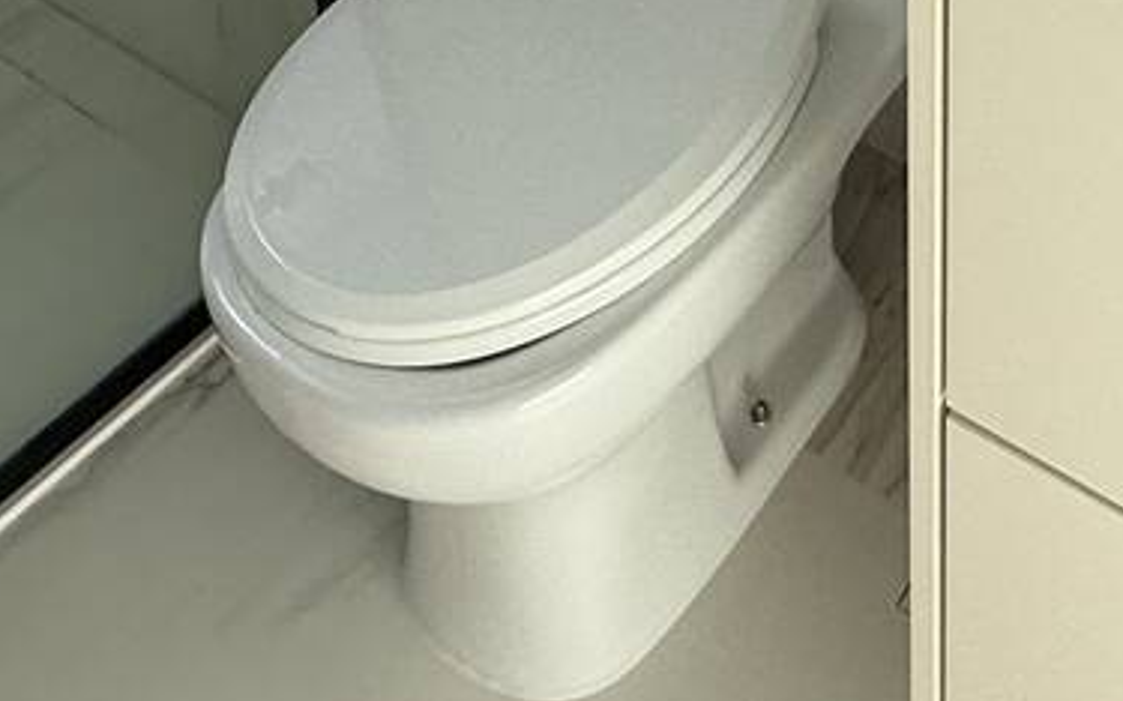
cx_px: 1099
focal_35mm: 57
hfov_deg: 33.0
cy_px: -800
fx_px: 1744
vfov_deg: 16.1
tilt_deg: -18.5
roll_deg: -2.0
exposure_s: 1/390
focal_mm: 2.22
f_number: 2.2
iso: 64
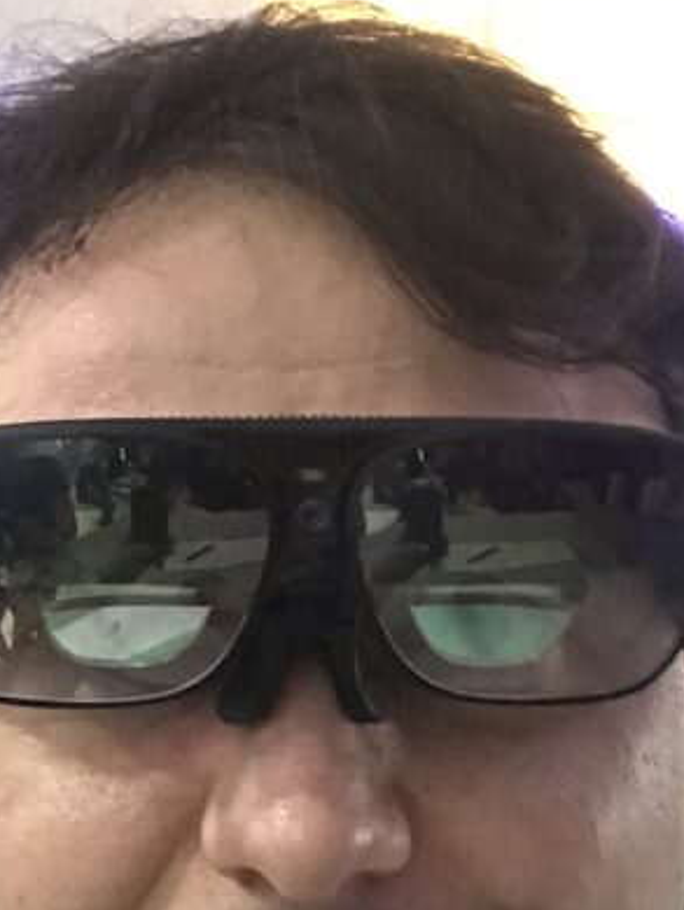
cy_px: 635
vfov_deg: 23.1
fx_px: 2211
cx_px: 319
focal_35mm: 84
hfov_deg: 17.6
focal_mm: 2.87
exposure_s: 1/20
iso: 200
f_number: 2.2
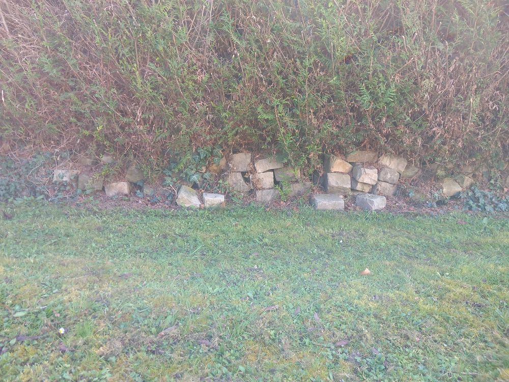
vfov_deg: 51.4
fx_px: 397
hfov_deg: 65.3
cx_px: 254
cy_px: 191
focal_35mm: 27
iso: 25
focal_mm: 4
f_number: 1.8
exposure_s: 1/50
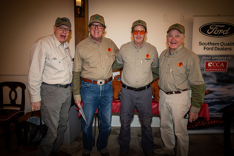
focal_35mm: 22
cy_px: 78
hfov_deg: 78.6
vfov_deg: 57.2
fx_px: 143
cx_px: 117
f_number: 3.5
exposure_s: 1/125
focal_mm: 22
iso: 640
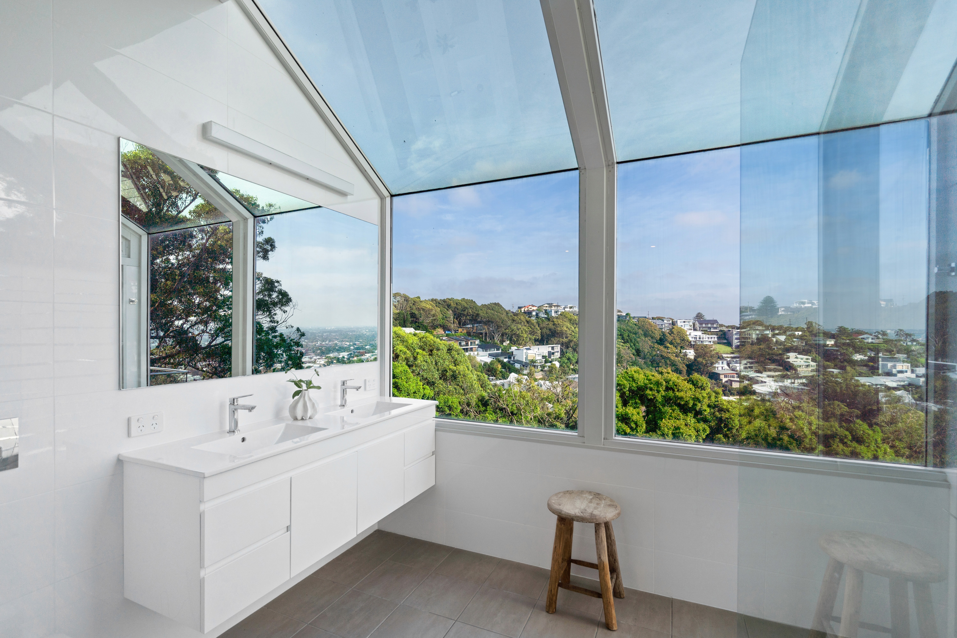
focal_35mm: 16
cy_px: 319
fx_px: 425
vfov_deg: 73.7
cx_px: 478
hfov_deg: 96.7
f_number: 9
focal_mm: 16
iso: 100
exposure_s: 1/60
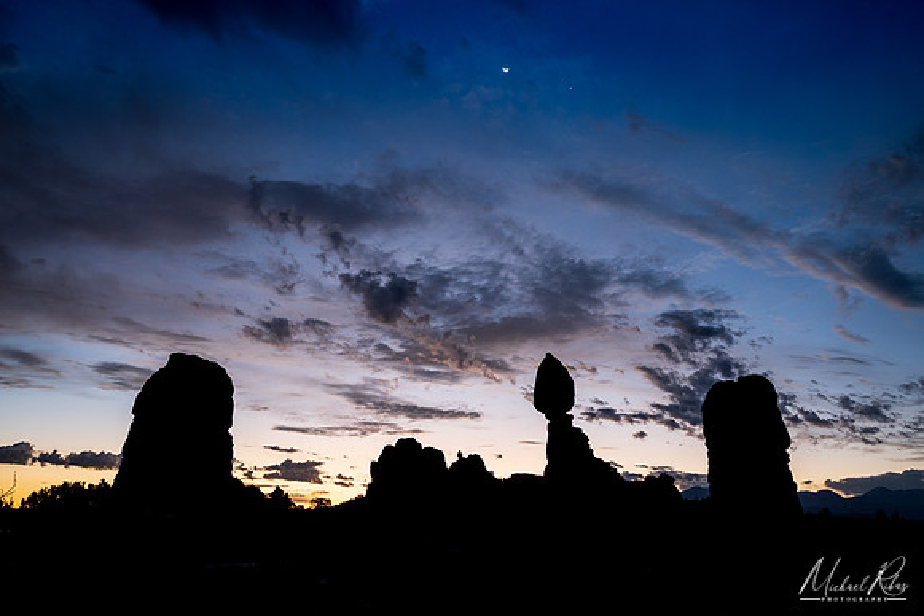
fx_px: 616
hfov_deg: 73.7
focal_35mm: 24
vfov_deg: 53.2
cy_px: 308
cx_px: 462
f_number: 10
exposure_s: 1.3
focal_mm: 16
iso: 100
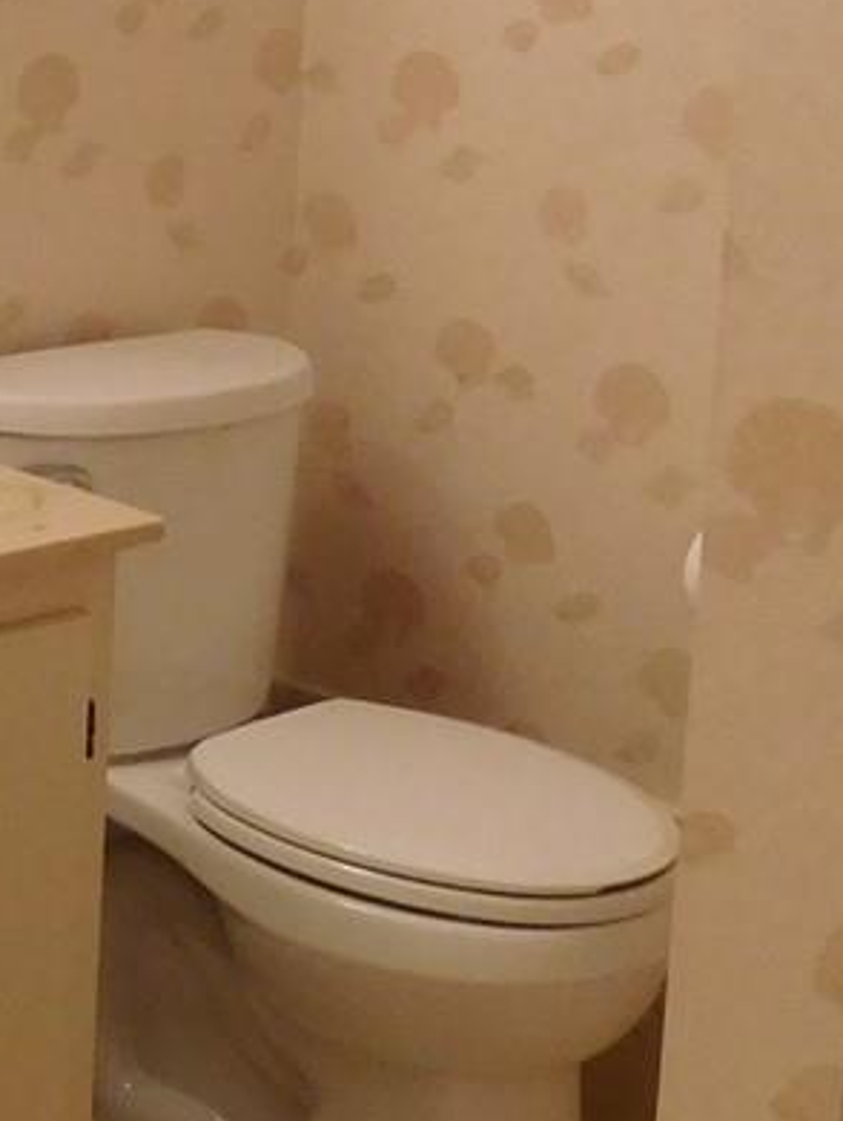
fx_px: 3047
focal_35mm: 94
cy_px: 97
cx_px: -321
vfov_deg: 20.4
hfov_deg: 14.9
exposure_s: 1/30
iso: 320
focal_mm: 4
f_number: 3
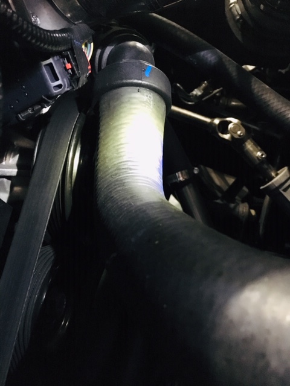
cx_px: 145
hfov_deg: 48.2
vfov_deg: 61.7
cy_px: 193
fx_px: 324
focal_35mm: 29
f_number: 2.2
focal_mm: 4.15
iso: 1250
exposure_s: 1/15
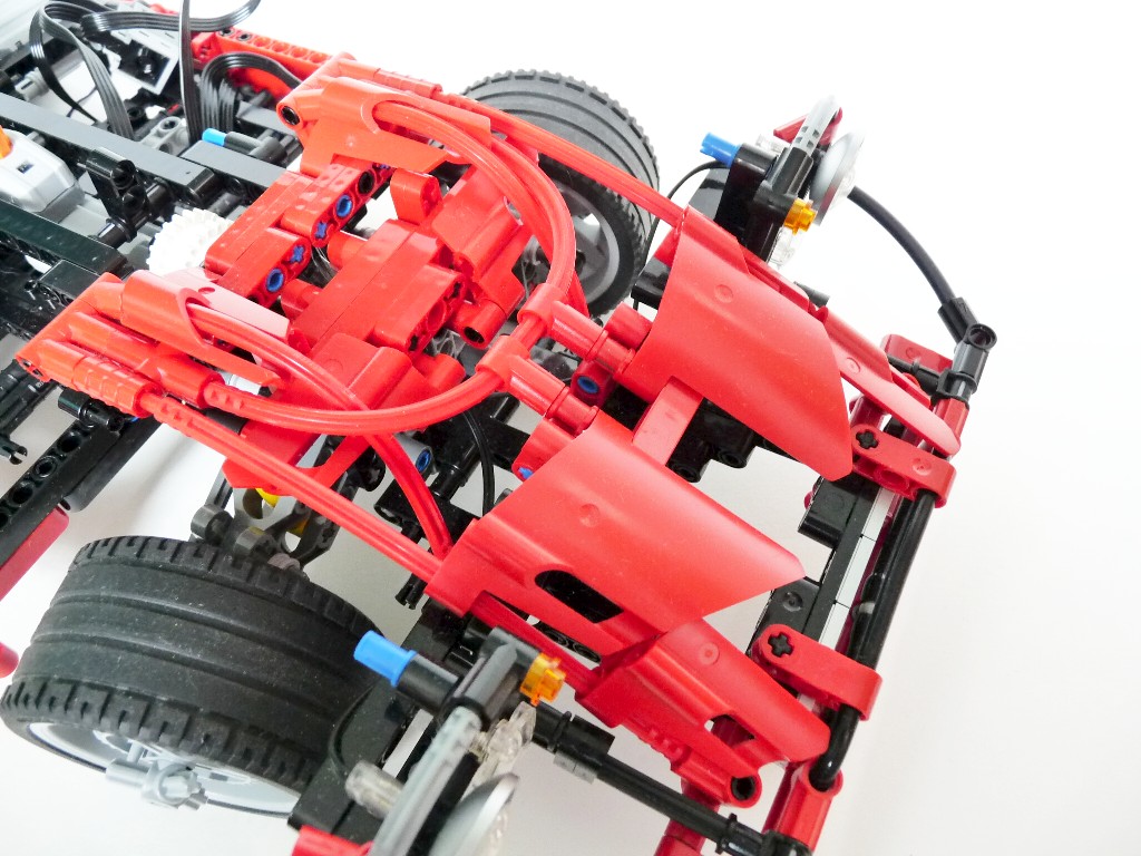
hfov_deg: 65.3
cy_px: 428
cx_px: 570
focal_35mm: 27
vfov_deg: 51.4
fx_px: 890
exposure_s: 1/20
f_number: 2.8
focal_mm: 4.8
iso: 400
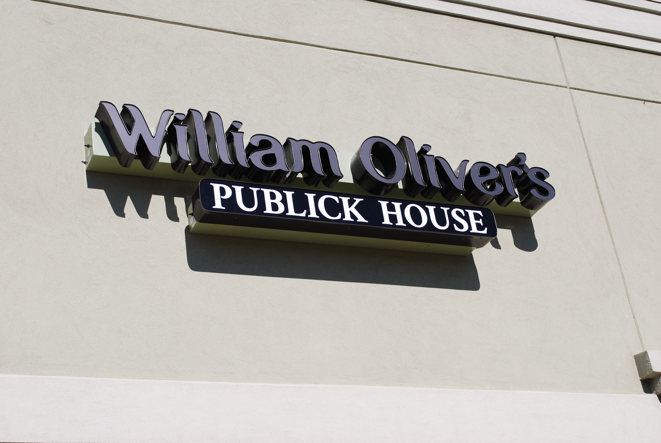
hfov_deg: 33.4
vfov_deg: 22.7
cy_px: 222
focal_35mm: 60
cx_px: 330
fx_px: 1103
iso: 100
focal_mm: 40
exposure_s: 1/320
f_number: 9
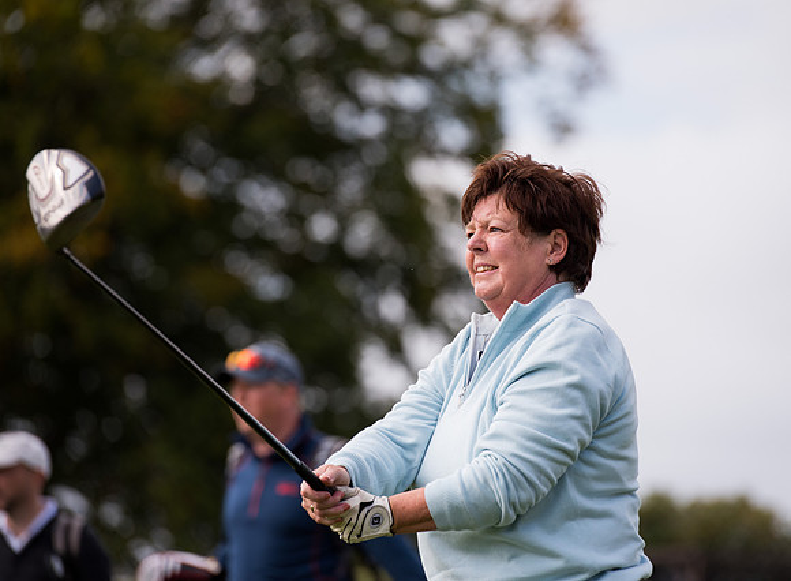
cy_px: 286
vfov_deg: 6.8
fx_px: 4917
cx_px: 440
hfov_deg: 9.2
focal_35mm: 217
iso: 400
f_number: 4
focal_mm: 200
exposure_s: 1/2000
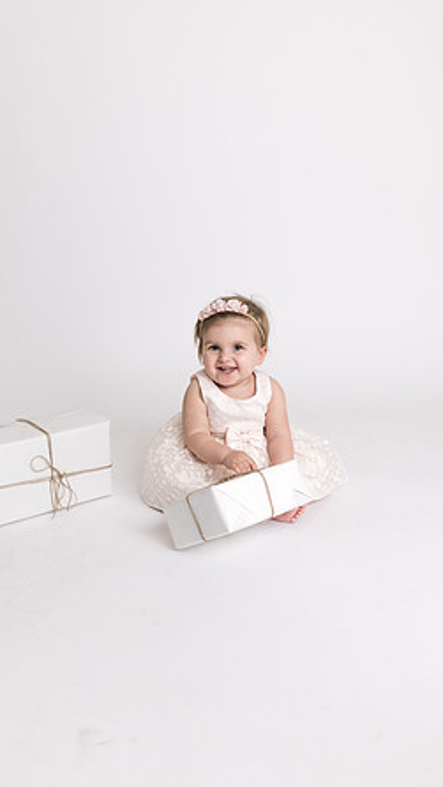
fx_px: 772
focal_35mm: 37
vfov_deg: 54.0
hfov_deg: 32.0
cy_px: 394
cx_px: 189
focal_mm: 35
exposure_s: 1/200
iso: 200
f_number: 5.6
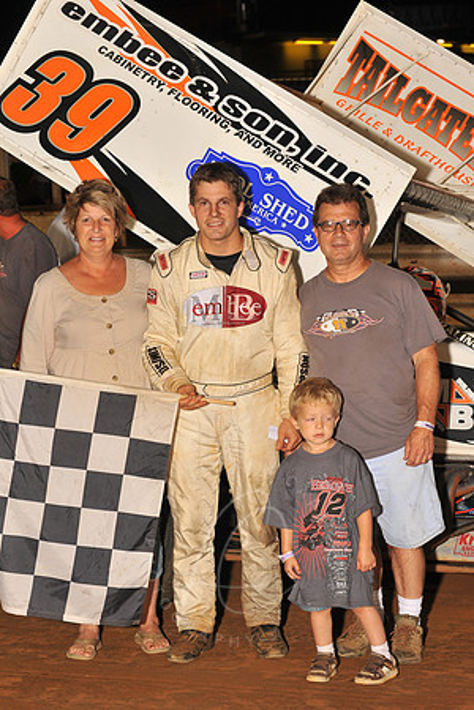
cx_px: 237
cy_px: 355
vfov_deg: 23.6
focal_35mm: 86
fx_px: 1698
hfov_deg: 15.9
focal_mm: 86
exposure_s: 1/320
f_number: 7.1
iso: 500
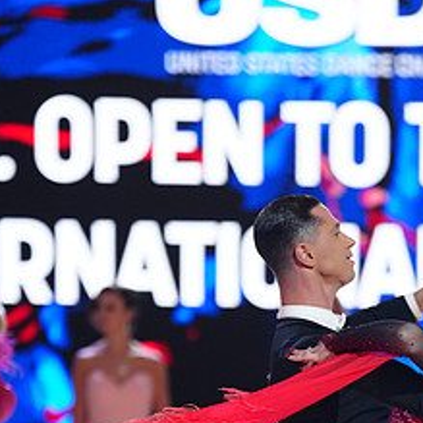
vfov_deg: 5.5
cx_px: 343
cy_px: 558
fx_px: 4410
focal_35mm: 319
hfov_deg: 5.5
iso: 2000
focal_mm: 142
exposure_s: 1/500
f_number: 2.8
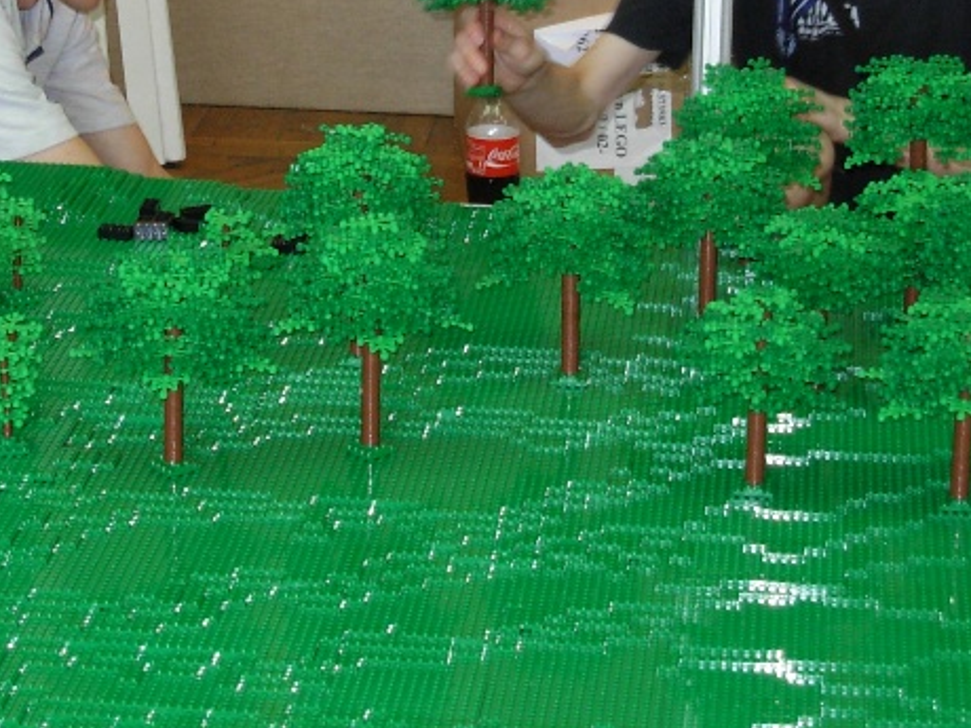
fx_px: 3619
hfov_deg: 15.3
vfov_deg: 11.3
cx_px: 401
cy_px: -72
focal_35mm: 129
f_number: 3.3
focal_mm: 9.5
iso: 200
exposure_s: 1/36.9
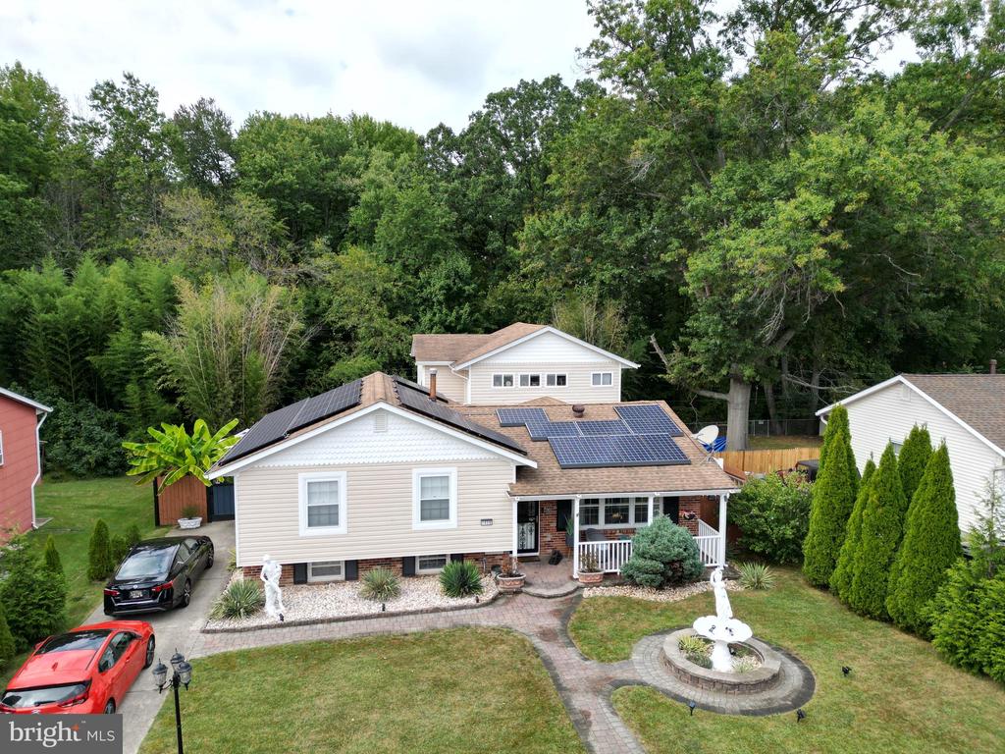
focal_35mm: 24
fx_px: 697
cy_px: 377
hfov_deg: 71.6
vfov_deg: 56.8
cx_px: 502
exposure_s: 1/1500
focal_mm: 6.72
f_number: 1.7
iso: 100
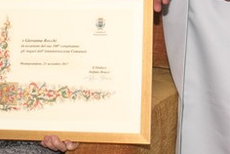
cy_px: -162
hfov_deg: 13.1
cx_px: 44
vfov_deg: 8.3
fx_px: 998
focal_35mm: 156
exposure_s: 1/60
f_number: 11
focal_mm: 24
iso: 800
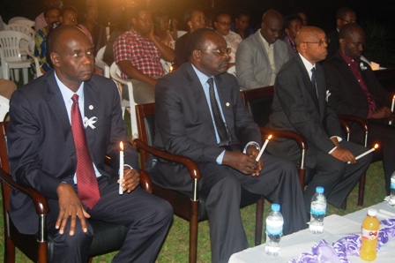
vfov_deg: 26.4
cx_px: 198
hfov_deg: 38.9
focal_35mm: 51
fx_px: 559
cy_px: 132
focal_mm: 34
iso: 400
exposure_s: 1/60
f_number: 4.5
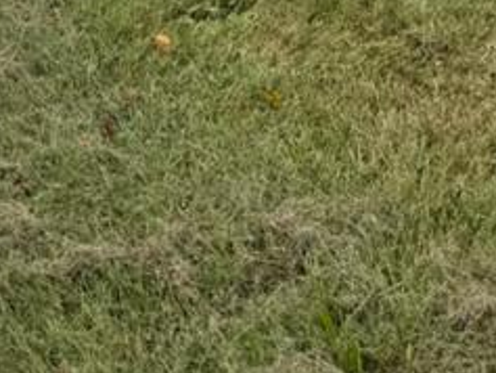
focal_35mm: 146
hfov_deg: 13.5
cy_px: -700
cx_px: 347
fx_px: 2093
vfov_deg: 8.6
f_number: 1.78
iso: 80
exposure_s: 1/4405
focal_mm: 6.76
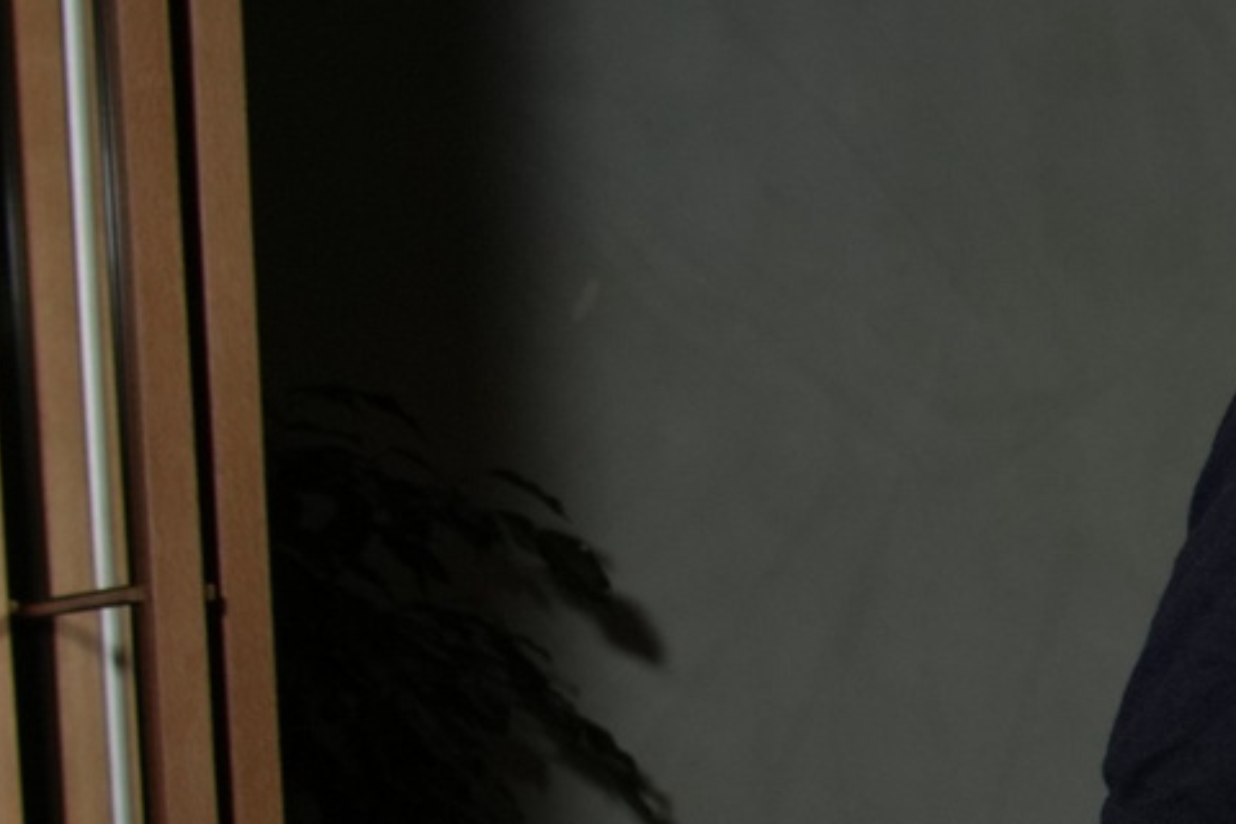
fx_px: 4394
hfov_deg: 12.6
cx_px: 2915
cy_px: 1062
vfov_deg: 10.5
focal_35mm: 128
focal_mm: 24
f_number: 5
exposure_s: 1/125
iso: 500
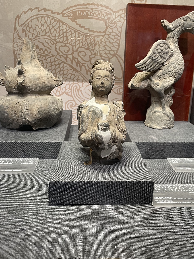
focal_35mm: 31
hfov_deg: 45.4
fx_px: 232
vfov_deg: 58.1
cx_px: 106
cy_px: 109
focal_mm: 4.2
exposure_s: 1/60
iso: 125
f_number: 1.6
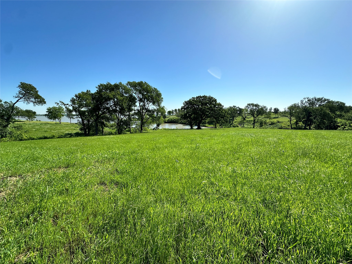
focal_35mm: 14
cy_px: 132
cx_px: 176
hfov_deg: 102.1
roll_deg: +0.5
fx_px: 142
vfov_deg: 85.7
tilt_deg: -7.2
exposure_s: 1/2053
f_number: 2.2
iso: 50
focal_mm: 2.22
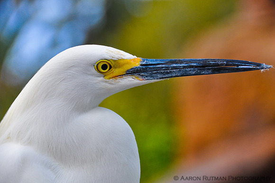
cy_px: 92
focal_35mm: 195
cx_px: 138
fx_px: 1487
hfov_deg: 10.6
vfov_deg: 7.0
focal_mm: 130
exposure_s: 1/500
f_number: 5.6
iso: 200
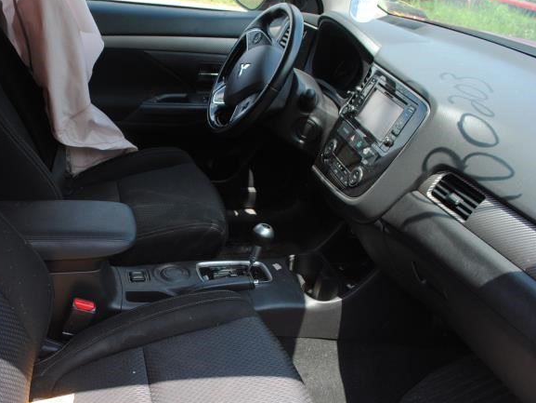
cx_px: 166
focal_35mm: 36
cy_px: 242
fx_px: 558
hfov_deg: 50.2
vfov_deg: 39.5
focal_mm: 18
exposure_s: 1/125
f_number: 5.6
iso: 180
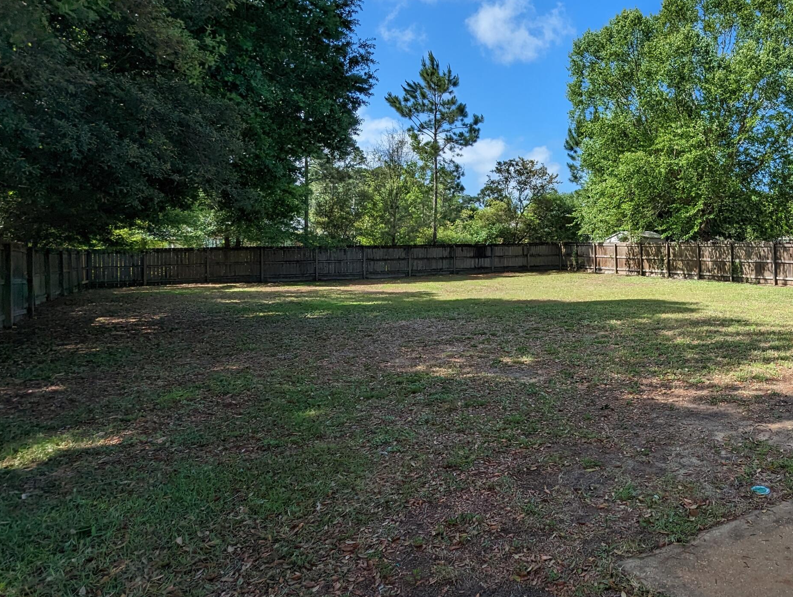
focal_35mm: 26
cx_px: 613
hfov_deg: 62.6
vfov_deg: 52.8
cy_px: 235
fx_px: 596
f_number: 2.2
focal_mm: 2.35
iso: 53
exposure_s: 1/1366
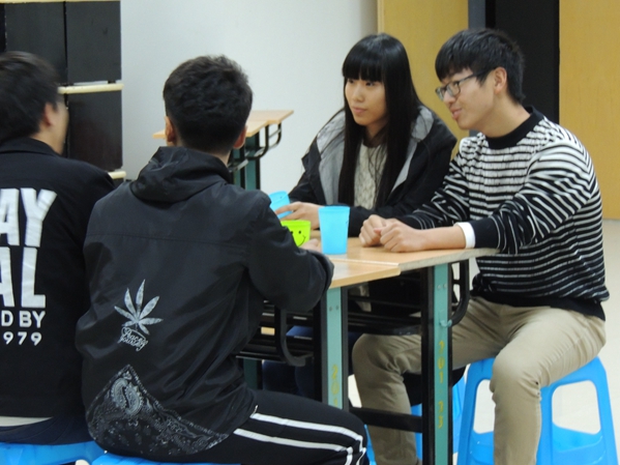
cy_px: 232
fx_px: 2149
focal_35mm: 120
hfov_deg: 16.4
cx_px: 310
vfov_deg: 12.3
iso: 800
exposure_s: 1/13
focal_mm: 21.4
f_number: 4.2
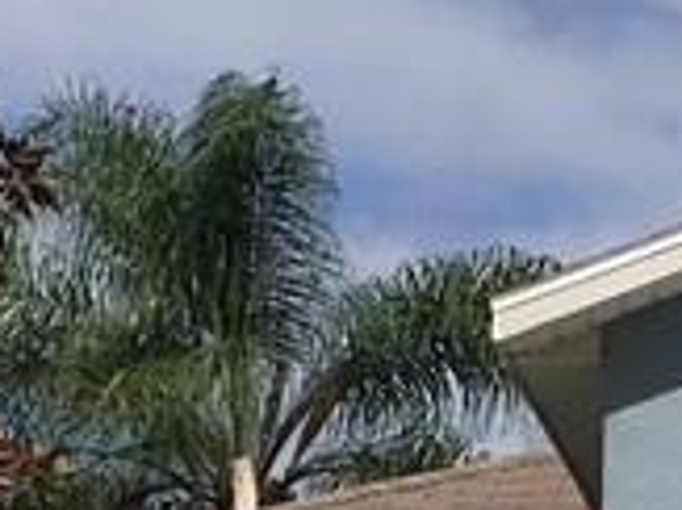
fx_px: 3583
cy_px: 769
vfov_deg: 8.0
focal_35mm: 182
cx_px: 1280
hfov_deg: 10.2
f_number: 2.2
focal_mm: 4.15
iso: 25
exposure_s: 1/2331
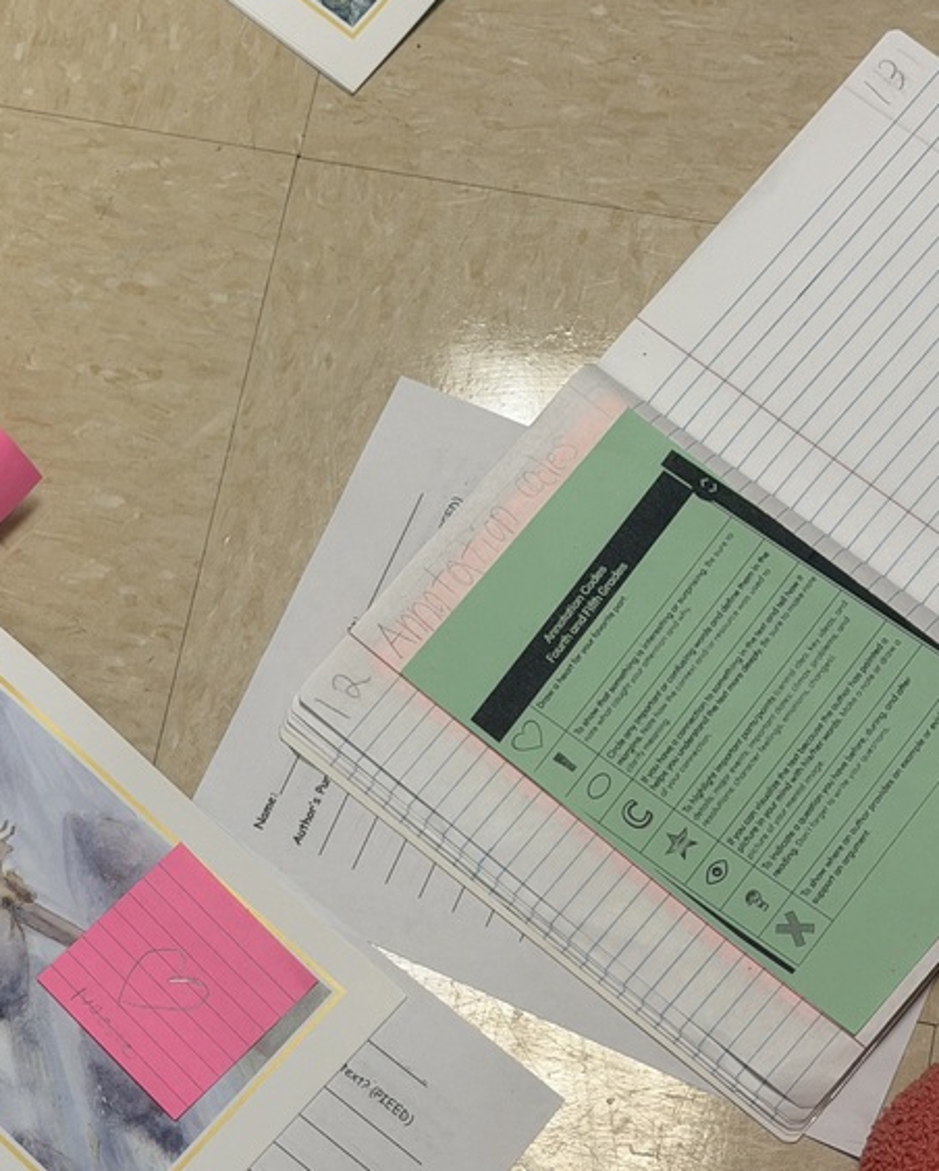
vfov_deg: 22.4
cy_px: 708
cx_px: 251
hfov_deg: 18.0
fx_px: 2950
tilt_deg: -72.8
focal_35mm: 85
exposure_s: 1/120
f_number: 1.78
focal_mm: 6.76
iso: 80
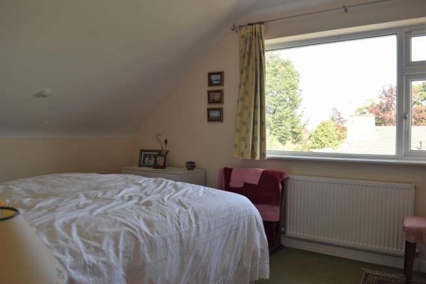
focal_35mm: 27
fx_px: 320
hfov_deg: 67.4
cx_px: 213
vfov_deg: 48.0
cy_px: 142
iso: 400
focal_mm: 18
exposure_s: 1/160
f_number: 6.3
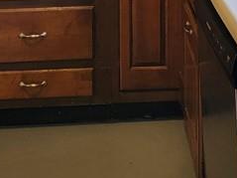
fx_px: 705
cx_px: 135
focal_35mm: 103
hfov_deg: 19.1
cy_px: -167
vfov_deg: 12.7
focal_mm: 6.7
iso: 320
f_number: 1.8
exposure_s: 1/120
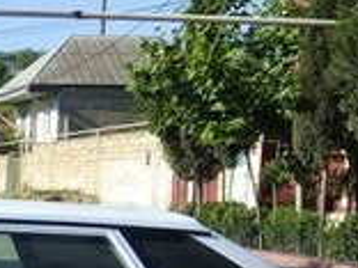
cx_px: -229
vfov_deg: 16.0
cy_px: 310
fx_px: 920
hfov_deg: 18.5
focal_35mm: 89
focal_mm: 3.57
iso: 100
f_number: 2
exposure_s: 1/949
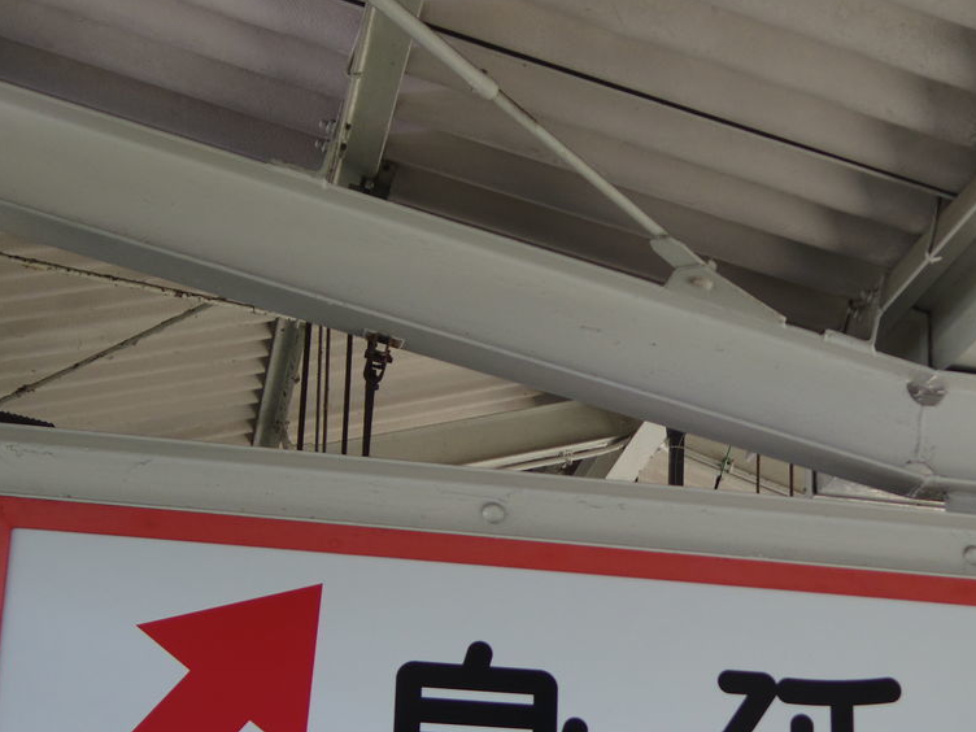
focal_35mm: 75
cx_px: 732
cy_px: 570
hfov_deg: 25.7
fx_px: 2115
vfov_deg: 19.5
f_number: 1.9
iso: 125
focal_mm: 8.5
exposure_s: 1/160
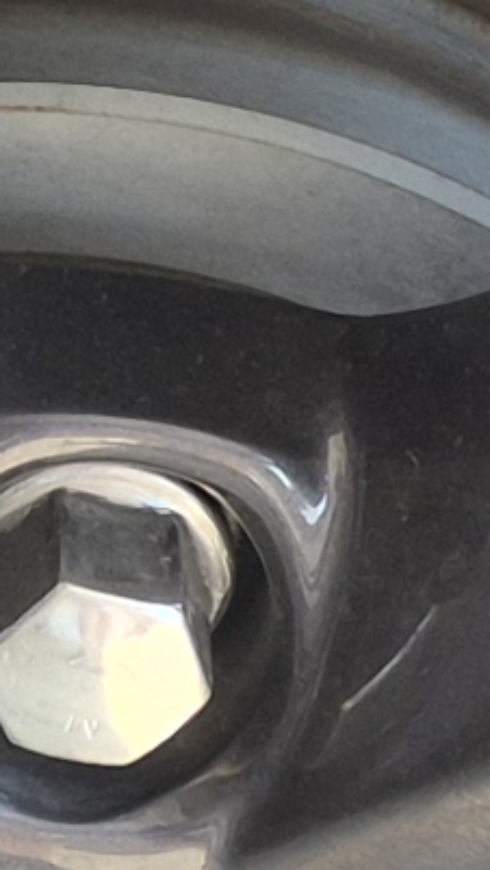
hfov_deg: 4.9
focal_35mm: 250
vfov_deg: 8.6
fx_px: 5766
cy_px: 302
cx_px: 41
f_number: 1.8
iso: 32
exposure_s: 1/180
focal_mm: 5.4
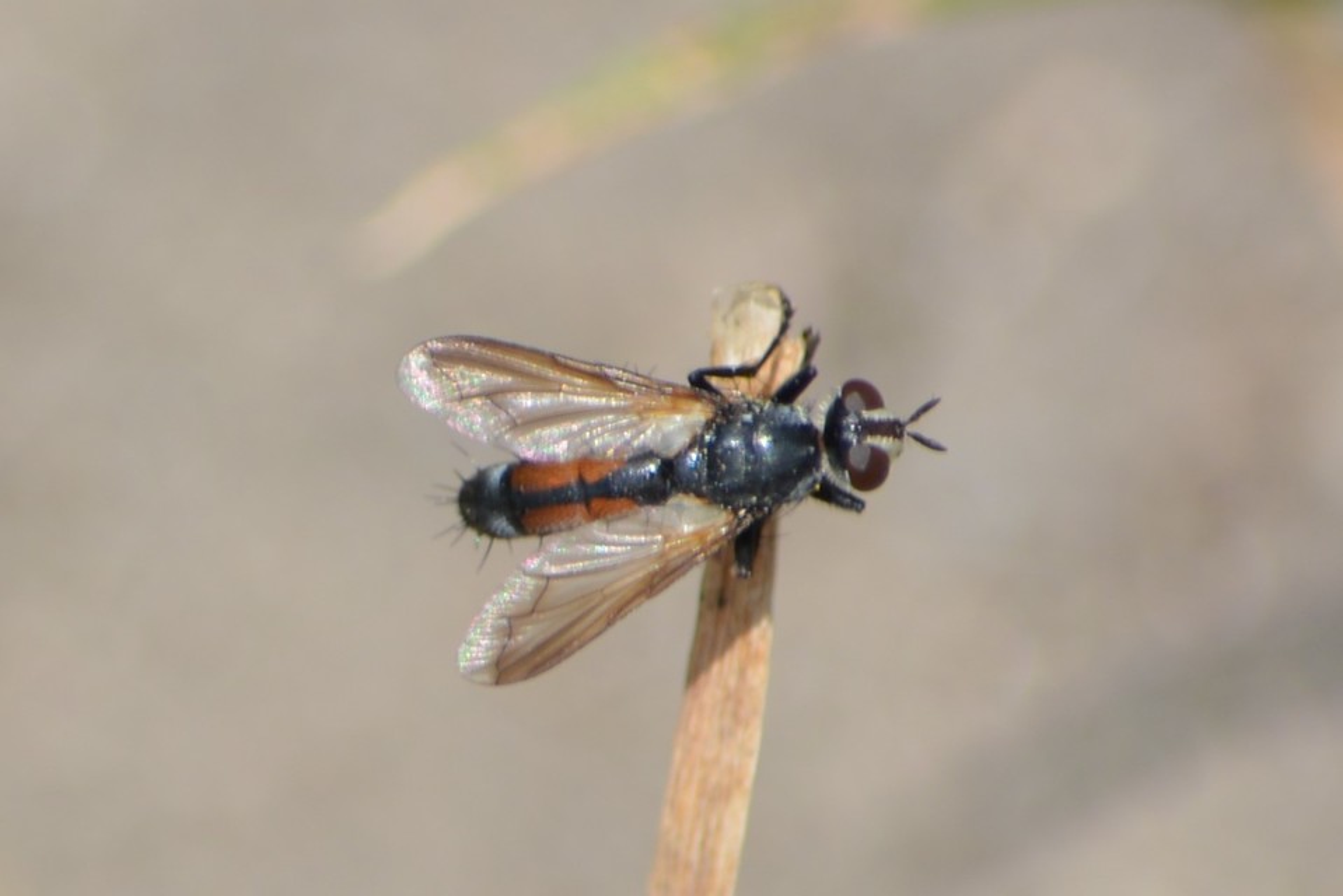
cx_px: 672
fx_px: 16792
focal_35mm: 450
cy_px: 448
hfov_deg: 4.6
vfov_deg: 3.1
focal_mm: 300
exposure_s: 1/250
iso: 100
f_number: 8
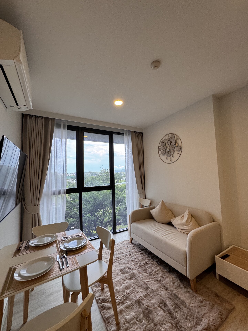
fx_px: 134
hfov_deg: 85.7
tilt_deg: +0.9
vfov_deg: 102.1
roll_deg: +3.6
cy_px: 166
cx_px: 124
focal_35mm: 14
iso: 100
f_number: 2.2
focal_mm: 2.22
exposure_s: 1/121
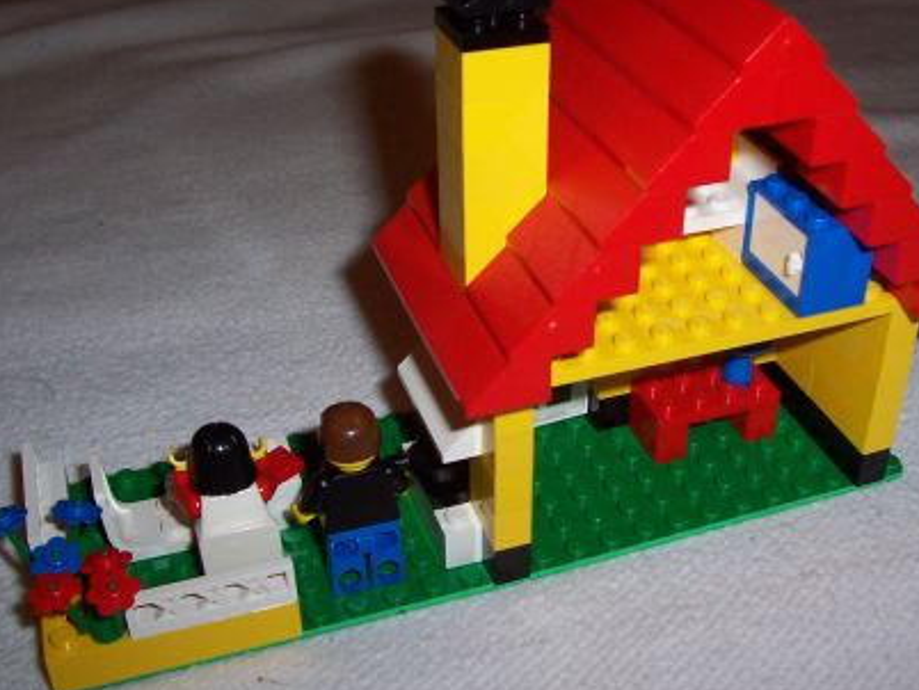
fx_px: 1222
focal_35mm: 46
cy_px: 344
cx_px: 528
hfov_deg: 41.1
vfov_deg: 31.5
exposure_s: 1/60
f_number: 2.8
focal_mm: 5.6
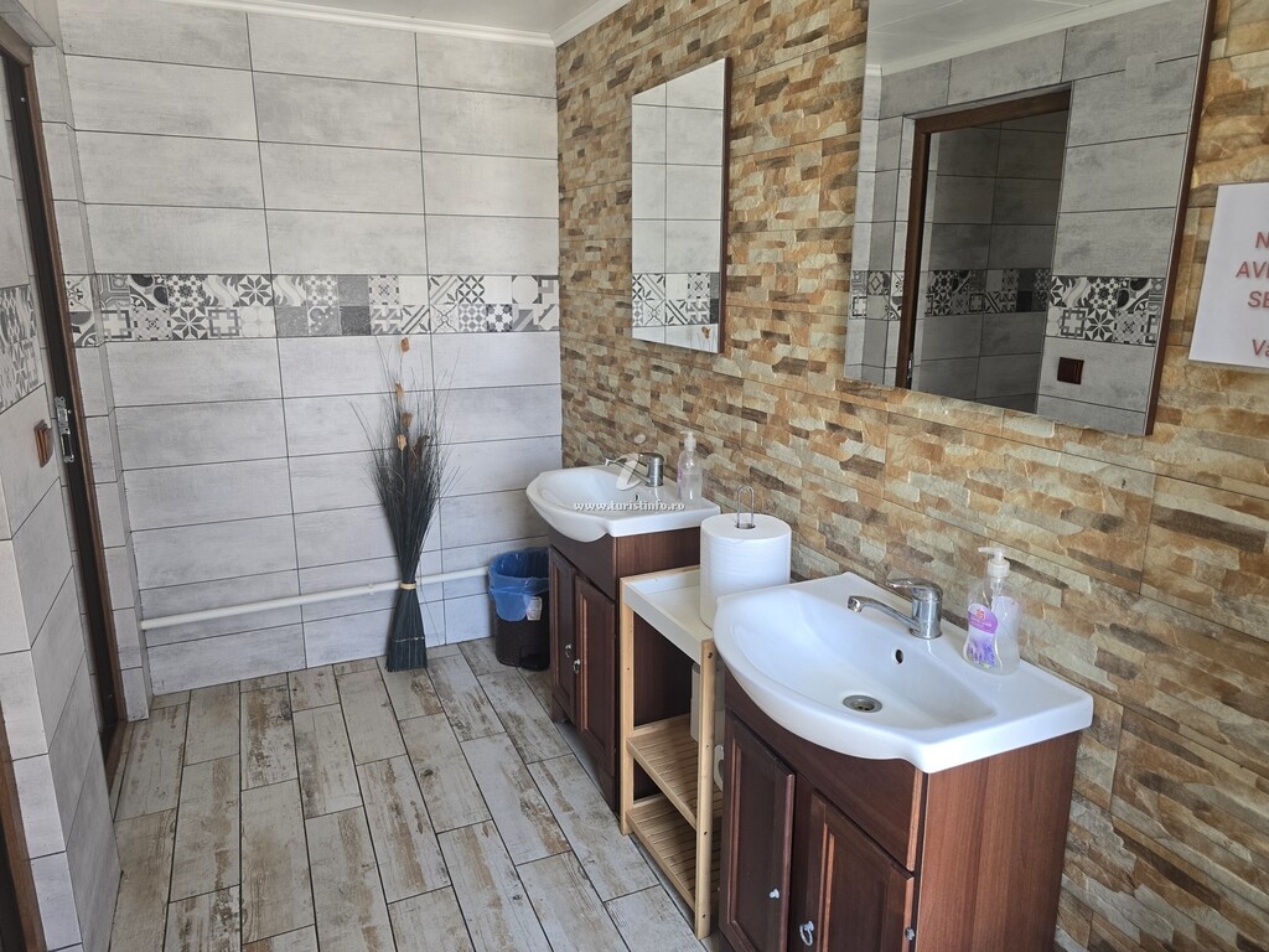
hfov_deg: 73.9
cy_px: 476
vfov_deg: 58.9
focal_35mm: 23
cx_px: 634
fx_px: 843
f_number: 1.7
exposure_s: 1/180
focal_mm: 6.3
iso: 160
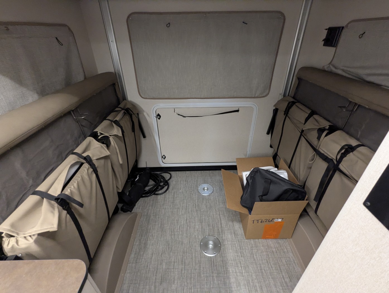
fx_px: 180
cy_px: 146
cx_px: 194
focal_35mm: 16
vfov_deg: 78.2
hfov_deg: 94.4
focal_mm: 2.35
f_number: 2.2
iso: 584
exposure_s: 1/43
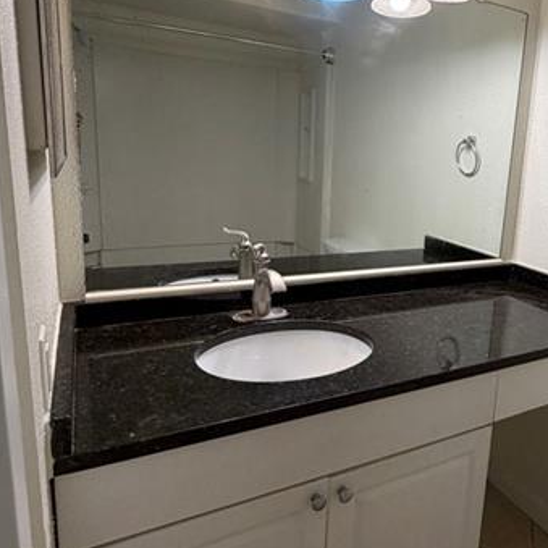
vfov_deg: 57.2
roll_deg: -4.4
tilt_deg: -12.0
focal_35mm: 28
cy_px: 249
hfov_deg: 55.1
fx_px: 501
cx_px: 398
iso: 160
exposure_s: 1/120
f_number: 2.2
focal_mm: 2.22
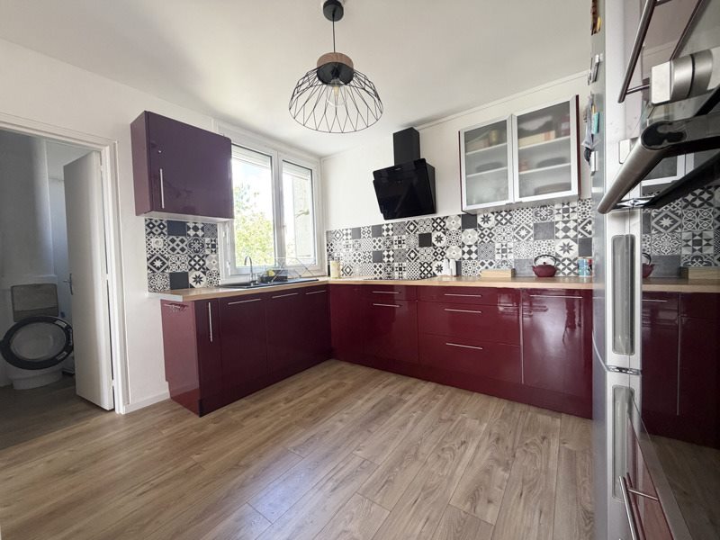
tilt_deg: -1.1
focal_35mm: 14
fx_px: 291
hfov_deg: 102.1
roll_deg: +2.5
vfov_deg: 85.7
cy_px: 270
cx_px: 360
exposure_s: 1/121
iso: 250
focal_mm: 2.22
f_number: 2.2
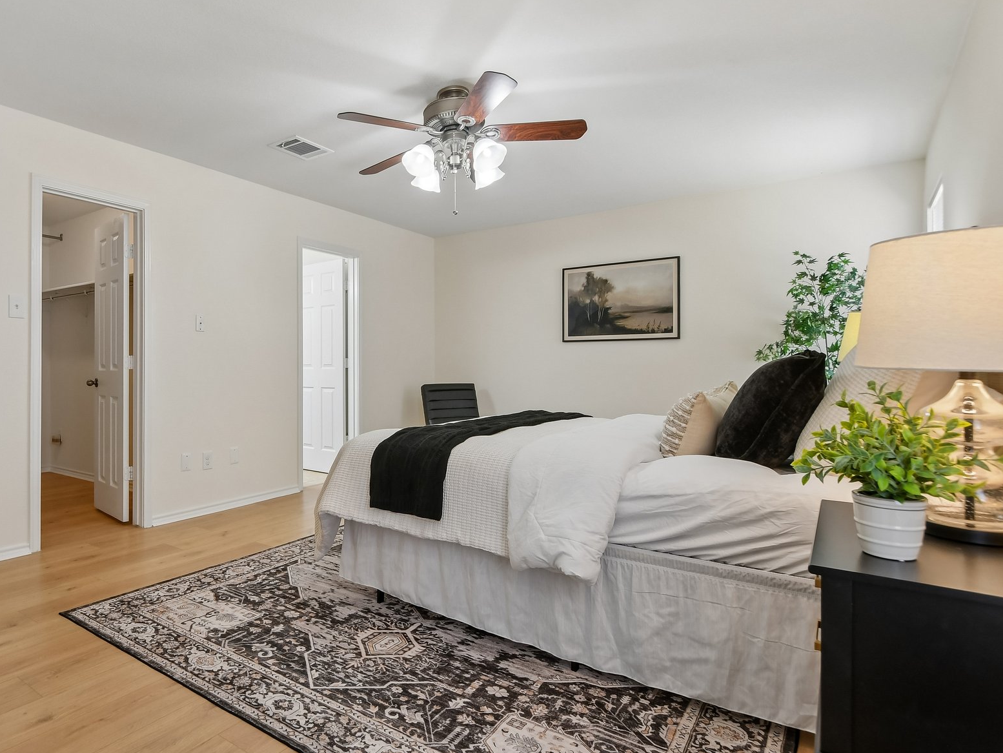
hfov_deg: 82.8
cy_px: 320
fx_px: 551
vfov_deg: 68.3
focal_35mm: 19
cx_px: 369
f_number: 8
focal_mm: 10
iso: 400
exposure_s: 1/25
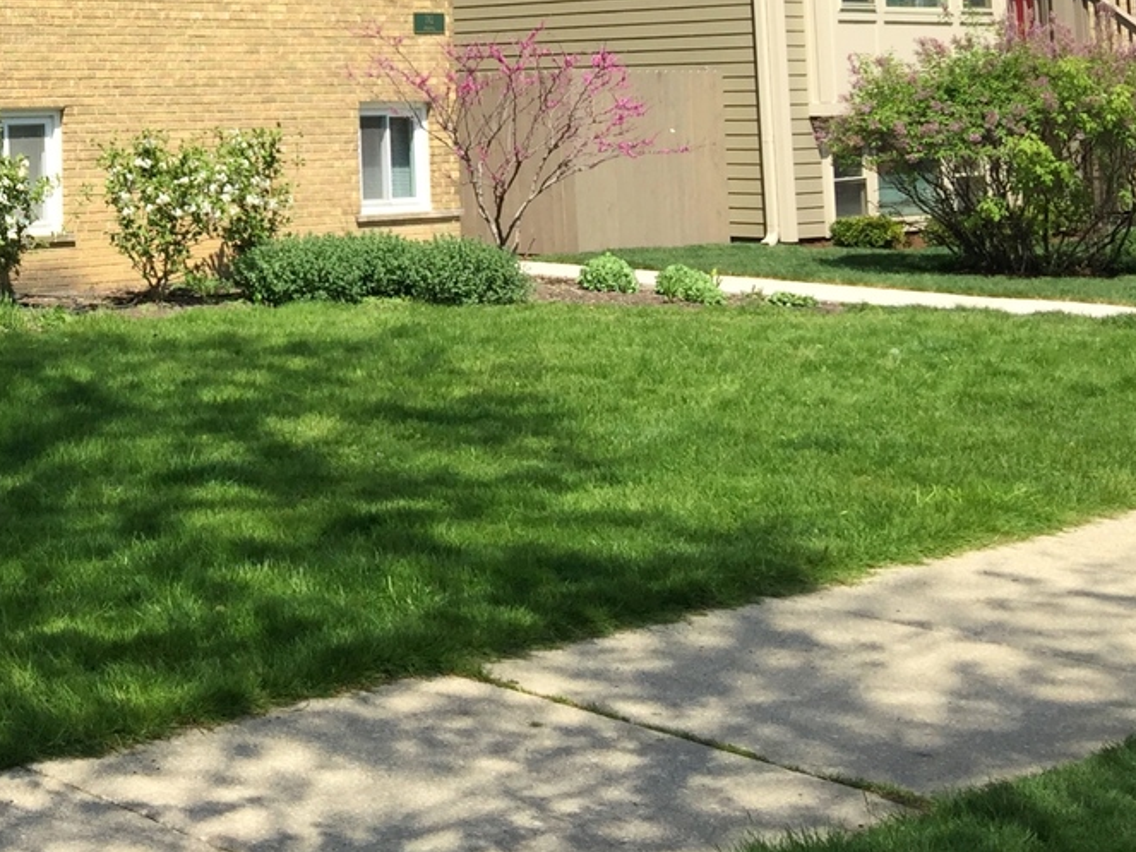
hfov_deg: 28.9
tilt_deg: +5.6
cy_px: -70
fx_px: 2067
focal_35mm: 63
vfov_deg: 22.1
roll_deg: -0.8
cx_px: 15
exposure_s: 1/1412
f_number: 2.2
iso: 32
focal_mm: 4.15
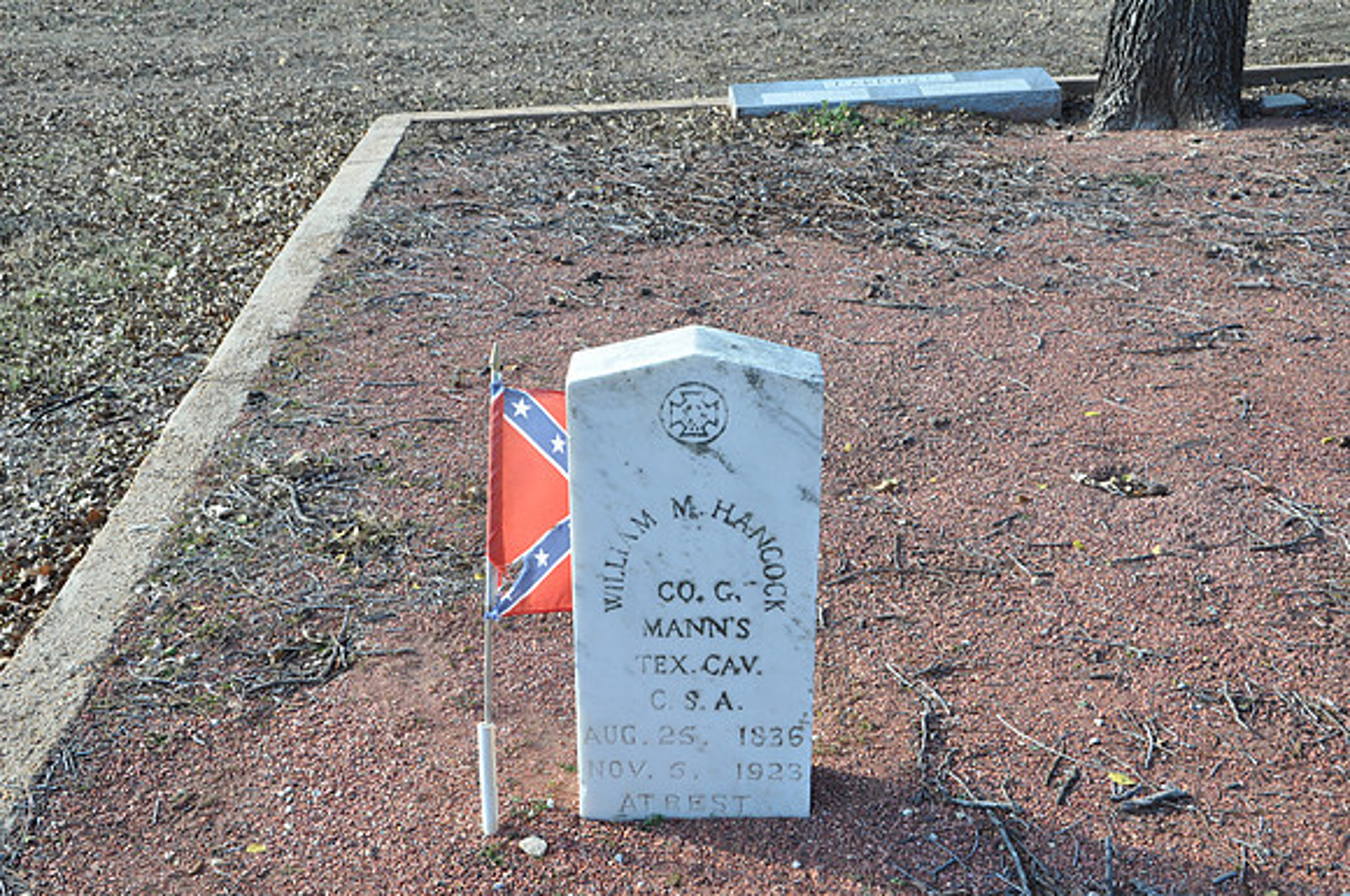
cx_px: 675
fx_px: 1685
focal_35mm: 45
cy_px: 448
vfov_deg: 29.8
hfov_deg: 43.7
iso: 200
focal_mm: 30
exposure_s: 1/60
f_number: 8
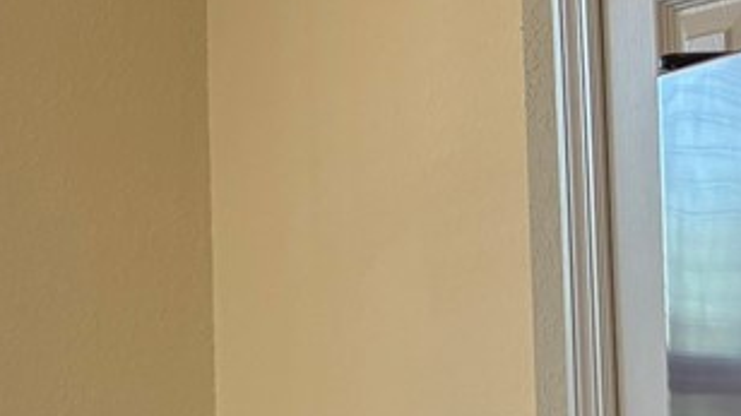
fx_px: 2887
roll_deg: -0.3
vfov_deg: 8.2
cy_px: 192
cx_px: -751
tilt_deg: +3.7
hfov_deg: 12.7
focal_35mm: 147
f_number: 1.6
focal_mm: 5.96
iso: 64
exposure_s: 1/120
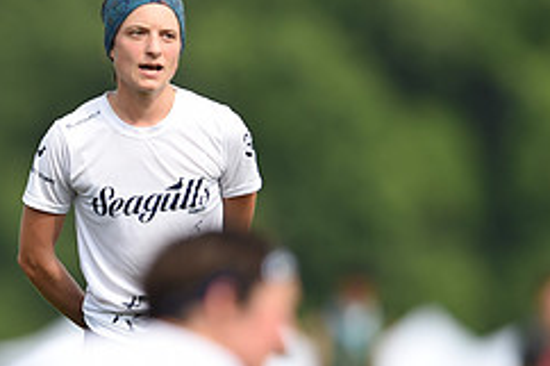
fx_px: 14626
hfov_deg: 2.2
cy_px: 156
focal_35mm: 958
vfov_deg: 1.4
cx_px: 107
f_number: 2.8
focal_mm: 400
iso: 100
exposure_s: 1/1000
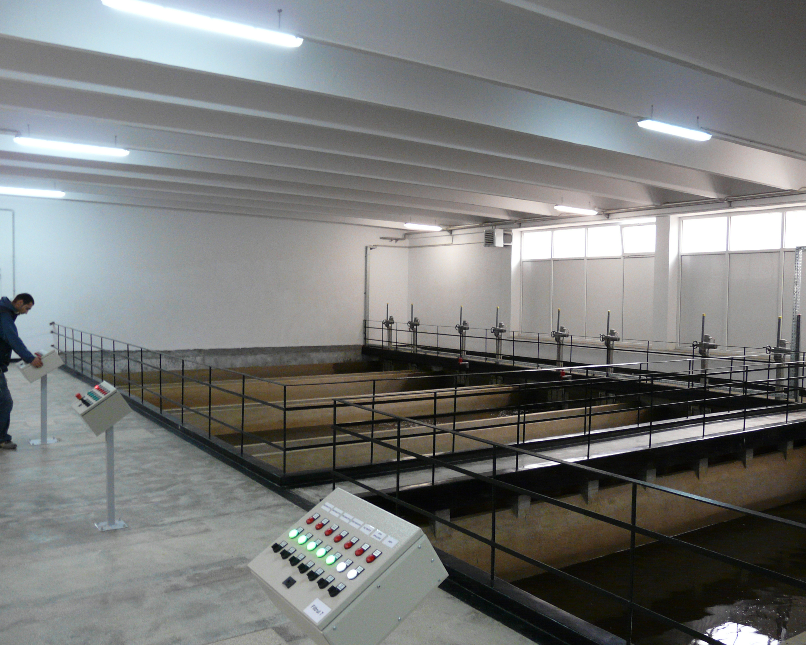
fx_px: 716
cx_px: 397
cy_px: 330
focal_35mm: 30
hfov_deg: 58.8
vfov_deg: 48.5
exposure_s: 1/10
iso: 200
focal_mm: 4.6
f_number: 2.8
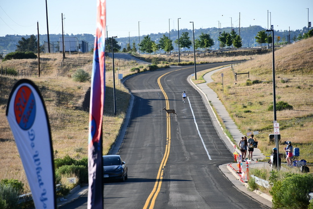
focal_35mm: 210
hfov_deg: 9.8
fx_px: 1826
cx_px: 156
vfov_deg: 6.5
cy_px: 104
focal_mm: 140
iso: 200
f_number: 5.6
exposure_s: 1/500
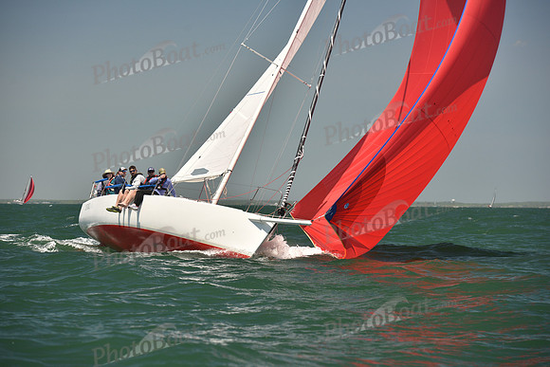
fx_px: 2139
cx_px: 275
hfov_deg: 14.7
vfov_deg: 9.8
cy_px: 184
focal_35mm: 140
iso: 250
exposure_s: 1/800
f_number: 4.5
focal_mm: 140
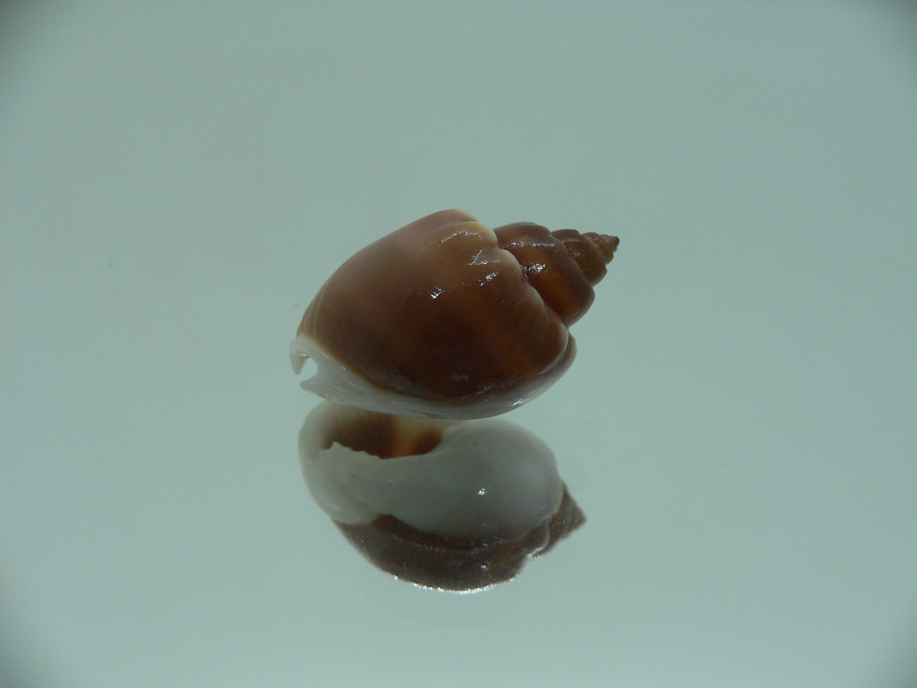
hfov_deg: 52.6
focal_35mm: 35
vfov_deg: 40.7
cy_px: 344
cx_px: 458
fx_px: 927
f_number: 2.8
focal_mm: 4.6
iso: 80
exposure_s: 1/60
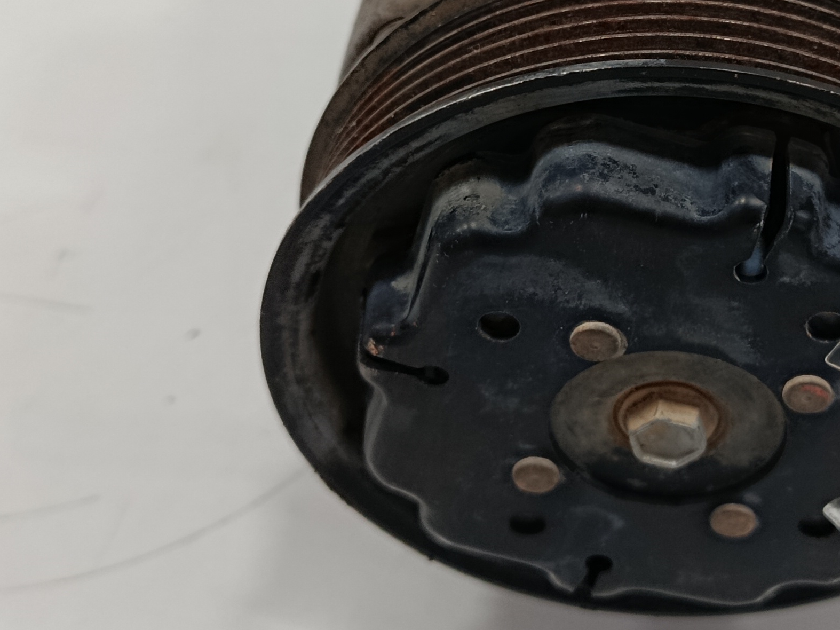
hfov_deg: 30.9
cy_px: 150
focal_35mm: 61
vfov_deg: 23.7
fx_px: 1480
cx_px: 668
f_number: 1.7
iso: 1016
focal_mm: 5.24
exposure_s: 1/100
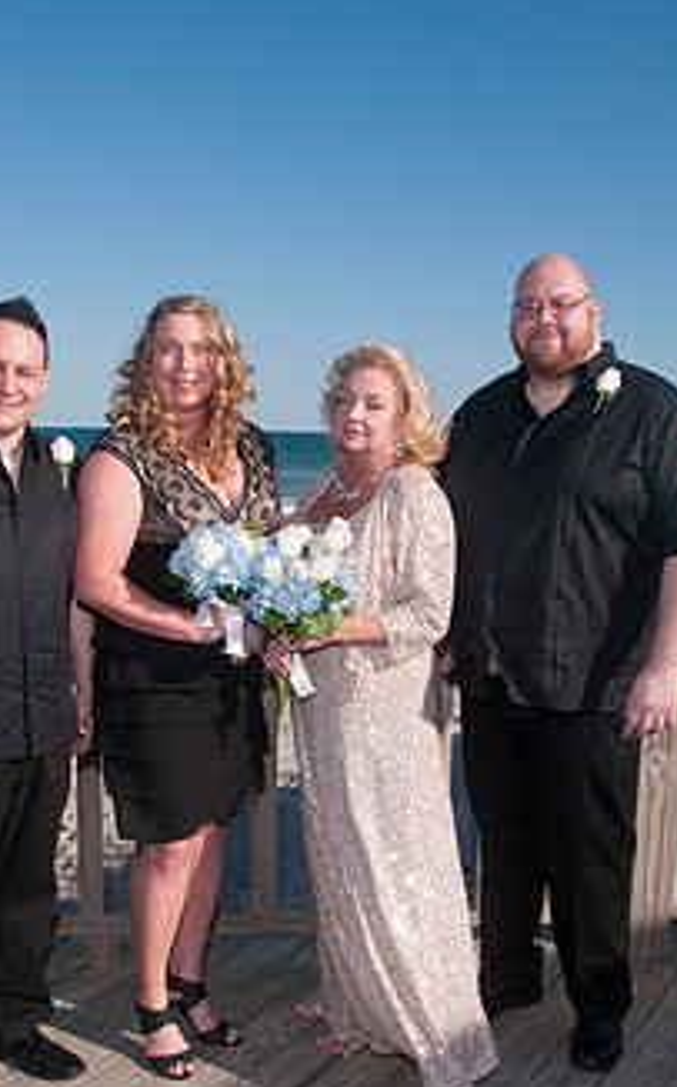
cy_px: 630
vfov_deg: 51.4
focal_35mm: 38
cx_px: 308
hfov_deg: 33.5
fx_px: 1125
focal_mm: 18
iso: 100
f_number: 11
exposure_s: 1/250
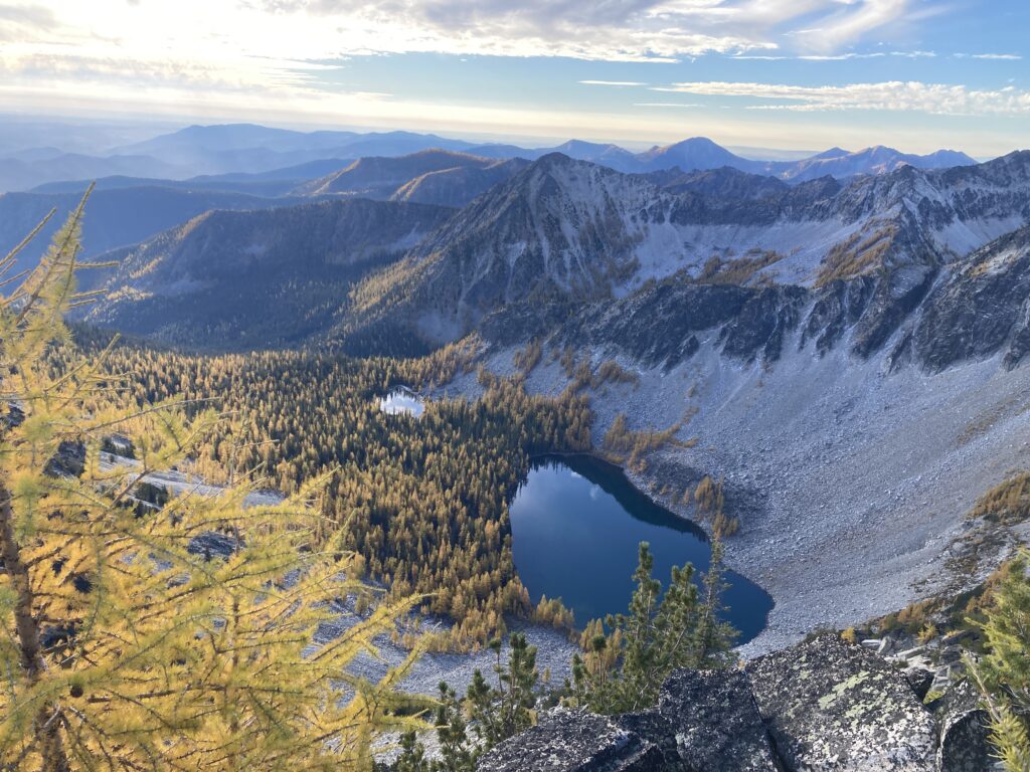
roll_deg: -4.2
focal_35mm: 28
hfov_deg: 63.4
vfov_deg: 49.7
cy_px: 386
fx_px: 833
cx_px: 515
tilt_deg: -17.7
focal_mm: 3.99
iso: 20
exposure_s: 1/450
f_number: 1.8
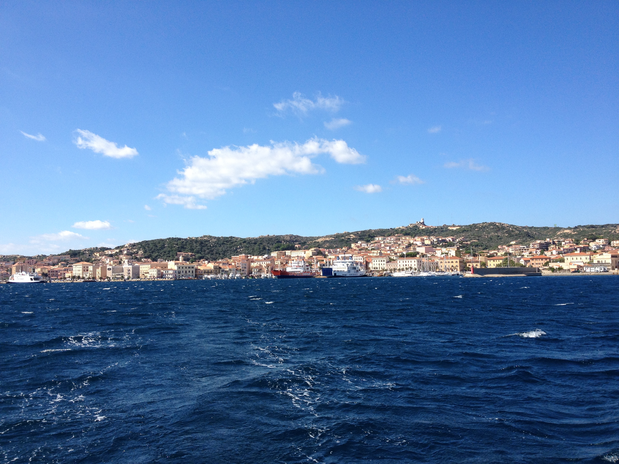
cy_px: 232
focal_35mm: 35
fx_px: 626
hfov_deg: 52.6
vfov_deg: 40.7
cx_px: 310
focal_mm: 4.28
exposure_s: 1/1493
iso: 64
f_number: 2.4
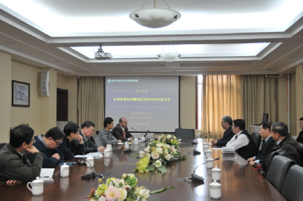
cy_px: 100
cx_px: 152
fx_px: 328
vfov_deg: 34.1
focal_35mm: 39
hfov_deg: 49.6
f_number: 3.8
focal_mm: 26
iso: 320
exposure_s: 1/30
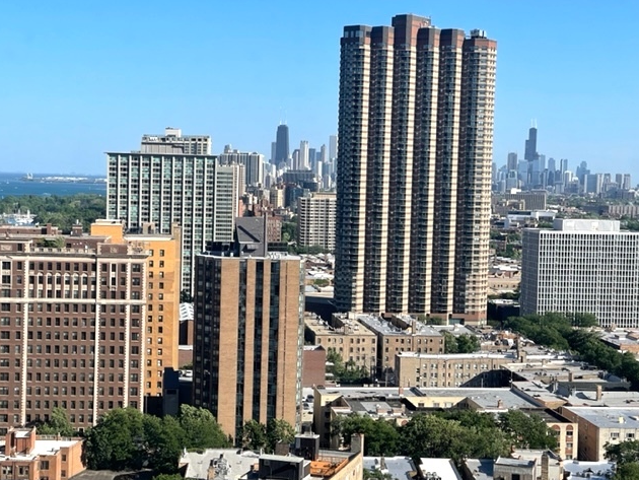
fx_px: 1200
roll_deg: -1.7
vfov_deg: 22.6
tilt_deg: -3.5
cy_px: 239
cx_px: 320
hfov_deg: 29.8
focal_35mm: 65
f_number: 2.2
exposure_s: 1/960
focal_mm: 7.5
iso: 20
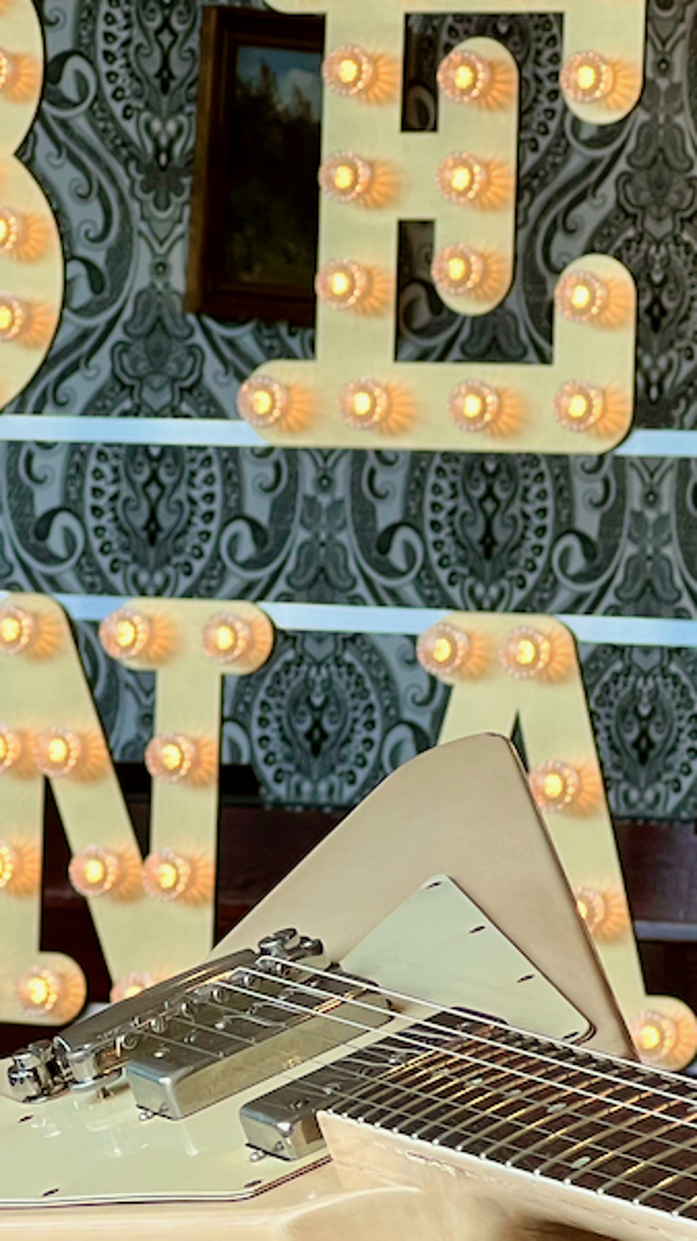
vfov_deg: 12.0
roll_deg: -1.2
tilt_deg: -1.0
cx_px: 635
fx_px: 5888
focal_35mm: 179
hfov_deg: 6.8
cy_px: 877
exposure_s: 1/100
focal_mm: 9
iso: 100
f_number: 2.8
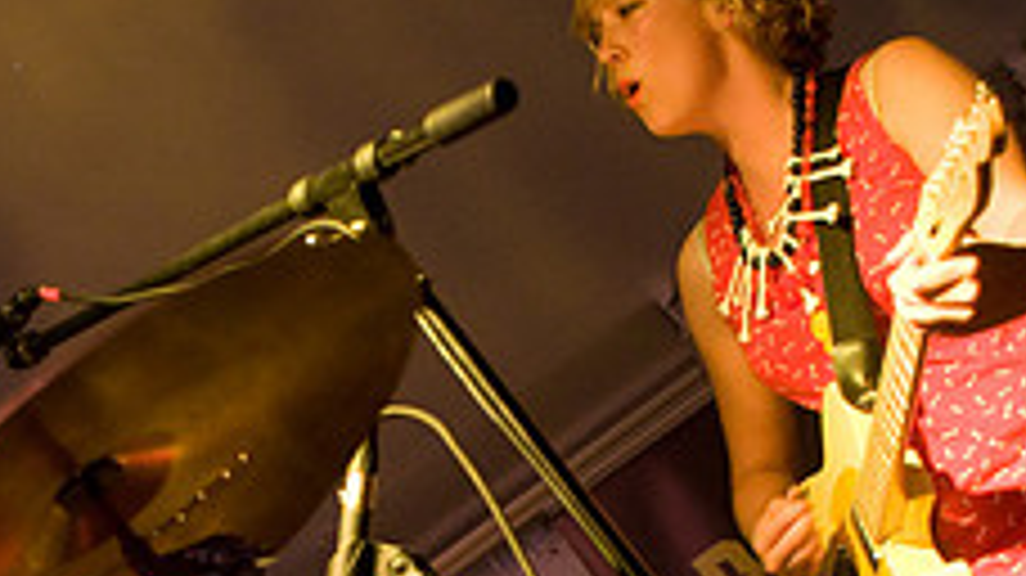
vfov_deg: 14.4
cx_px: 414
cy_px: 785
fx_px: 2175
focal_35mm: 80
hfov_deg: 26.5
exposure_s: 1/80
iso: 800
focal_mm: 20
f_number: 2.8
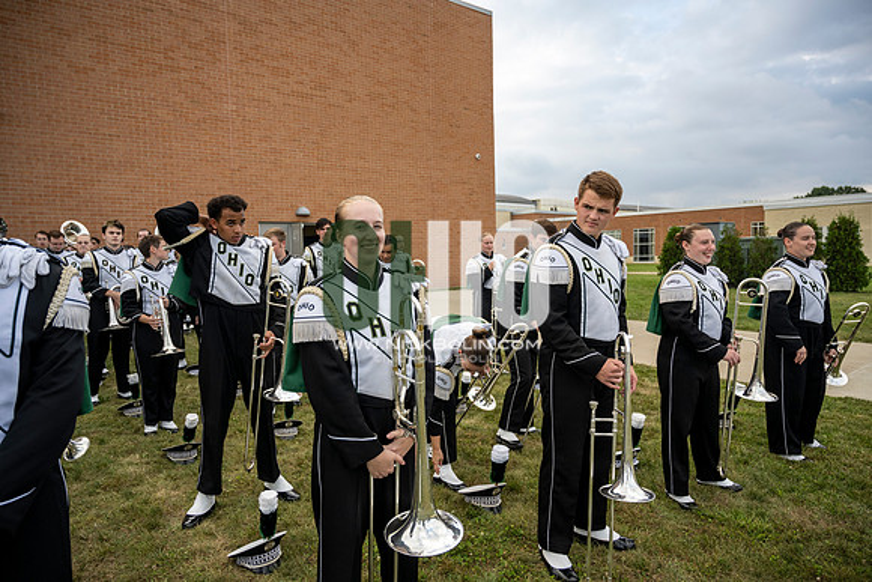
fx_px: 581
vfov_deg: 53.2
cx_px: 436
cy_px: 291
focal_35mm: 24
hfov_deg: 73.7
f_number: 4
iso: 400
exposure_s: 1/800
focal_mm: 24
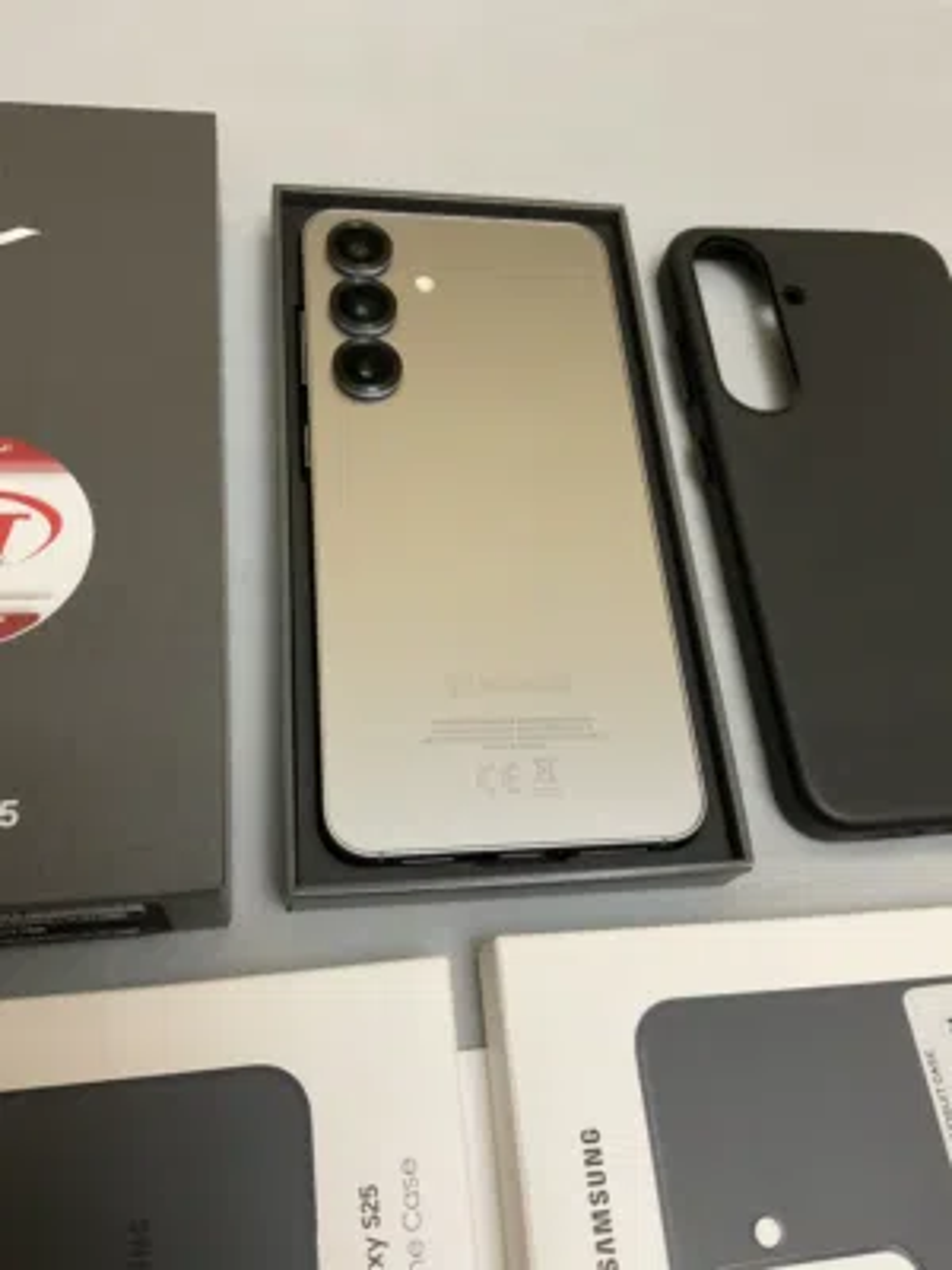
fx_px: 1063
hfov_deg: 48.2
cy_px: 635
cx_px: 476
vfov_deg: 61.7
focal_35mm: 29
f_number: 1.8
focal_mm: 3
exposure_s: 1/50
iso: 200
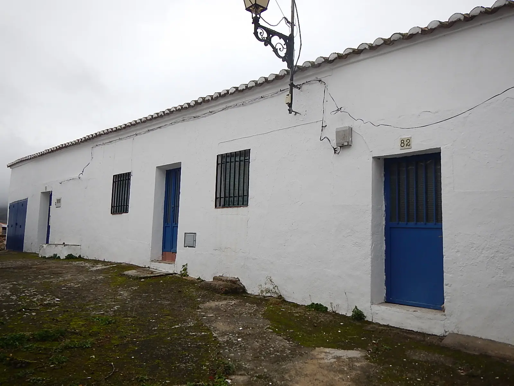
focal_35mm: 28
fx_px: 416
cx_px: 257
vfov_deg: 49.7
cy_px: 193
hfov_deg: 63.4
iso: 125
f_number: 3.9
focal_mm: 5
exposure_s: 1/160
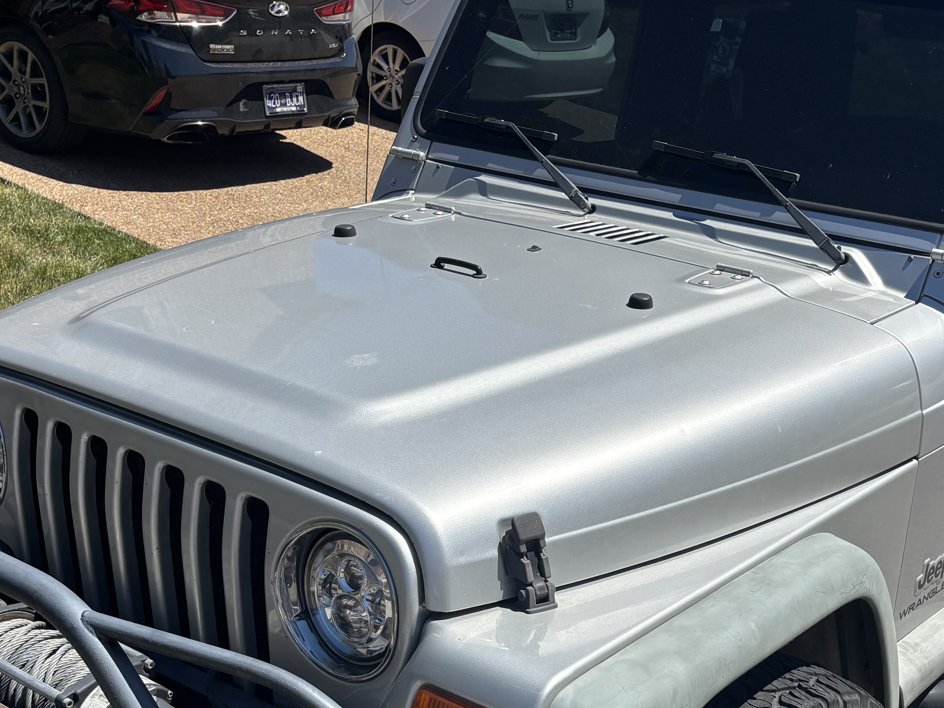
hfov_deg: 37.1
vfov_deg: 28.1
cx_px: 633
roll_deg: +0.4
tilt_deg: -19.9
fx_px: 1391
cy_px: 536
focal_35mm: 51
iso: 50
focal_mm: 5.96
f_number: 1.6
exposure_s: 1/3937
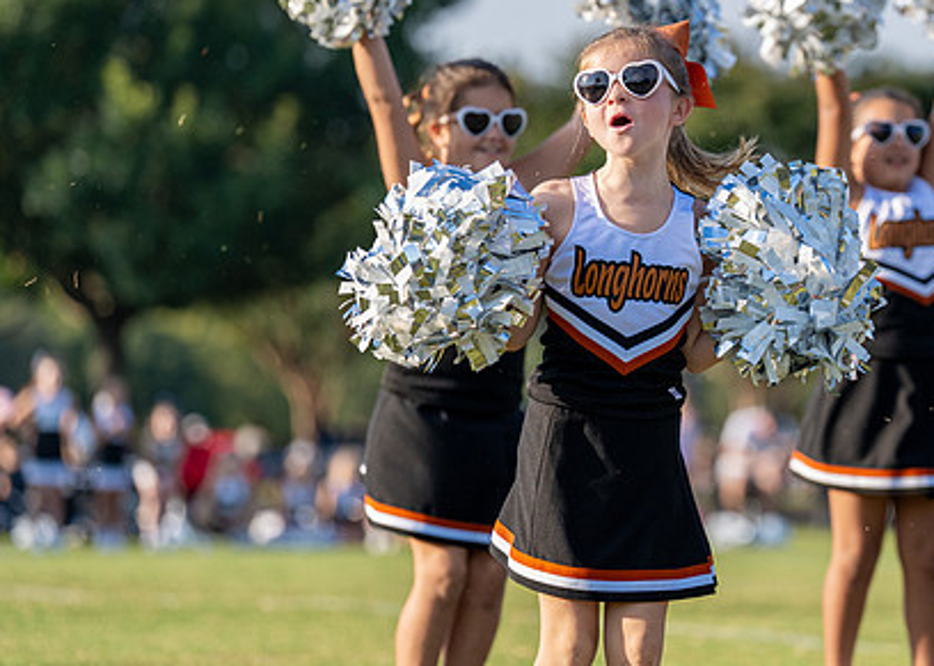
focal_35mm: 225
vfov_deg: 6.4
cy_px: 255
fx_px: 5965
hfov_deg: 8.9
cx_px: 704
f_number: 2.8
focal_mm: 137
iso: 320
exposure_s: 1/3200
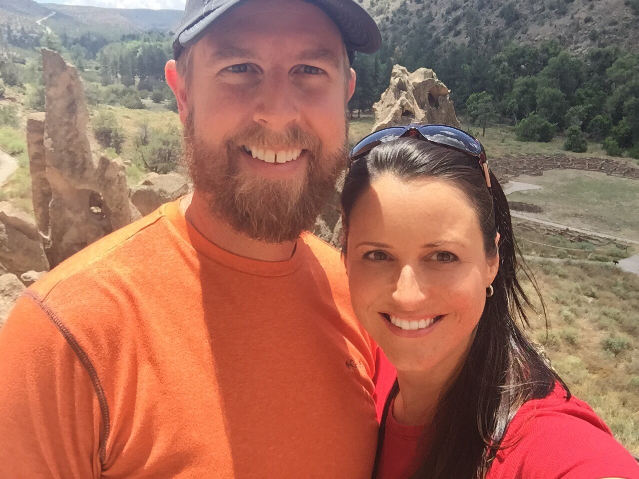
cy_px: 240
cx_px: 320
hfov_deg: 58.4
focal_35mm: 31
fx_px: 572
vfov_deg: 45.4
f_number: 2.2
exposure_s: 1/553
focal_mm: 2.65
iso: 32
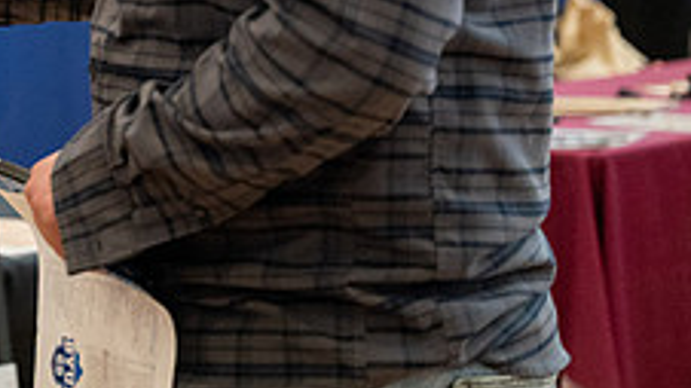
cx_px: -180
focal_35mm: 188
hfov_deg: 11.2
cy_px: -194
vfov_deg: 6.4
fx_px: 3444
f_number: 2.8
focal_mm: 70
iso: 5000
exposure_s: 1/640
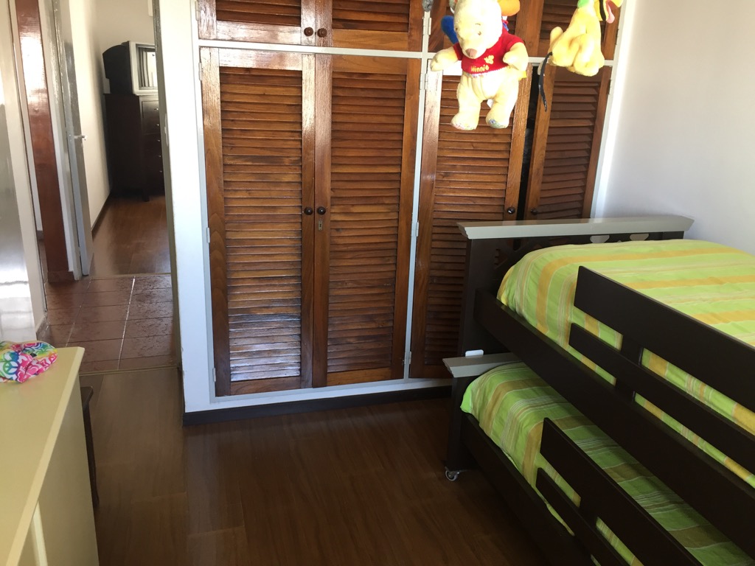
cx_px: 378
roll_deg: -3.3
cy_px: 283
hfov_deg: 61.7
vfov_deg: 48.2
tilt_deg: -18.0
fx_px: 633
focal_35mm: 29
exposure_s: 1/33
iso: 80
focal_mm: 4.15
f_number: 2.2
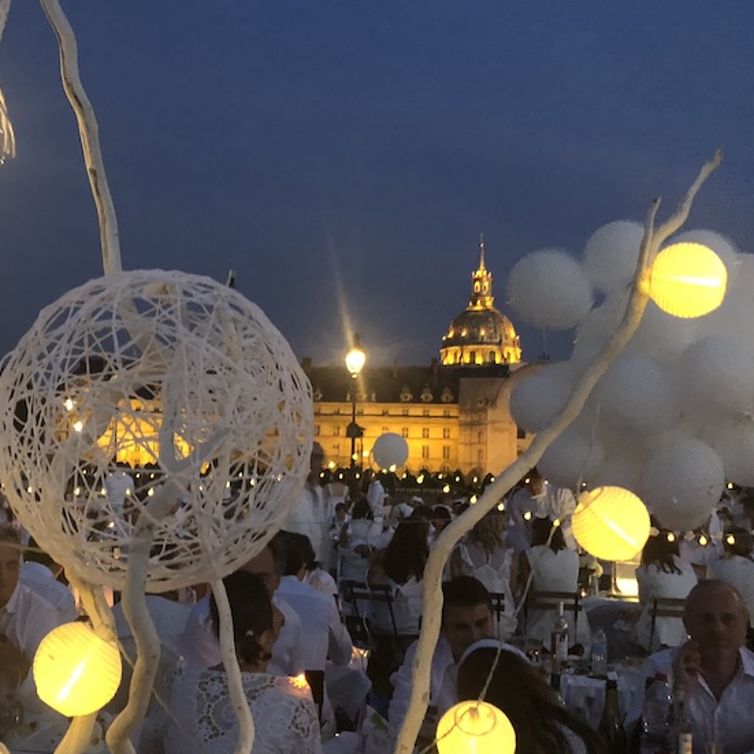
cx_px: 159
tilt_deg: +3.7
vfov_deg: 36.7
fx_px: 1134
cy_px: 424
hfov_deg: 35.7
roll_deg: -1.5
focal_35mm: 46
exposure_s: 1/4
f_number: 1.8
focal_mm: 3.99
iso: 100
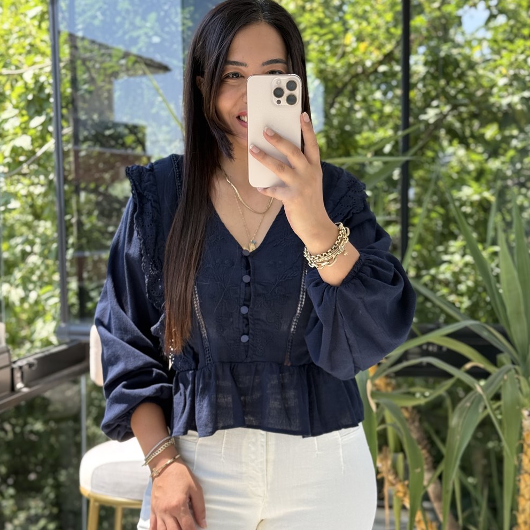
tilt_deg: -18.9
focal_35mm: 57
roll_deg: +0.7
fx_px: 987
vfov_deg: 30.0
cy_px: 296
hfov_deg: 30.0
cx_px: 264
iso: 64
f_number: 1.78
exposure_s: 1/331
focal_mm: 6.76
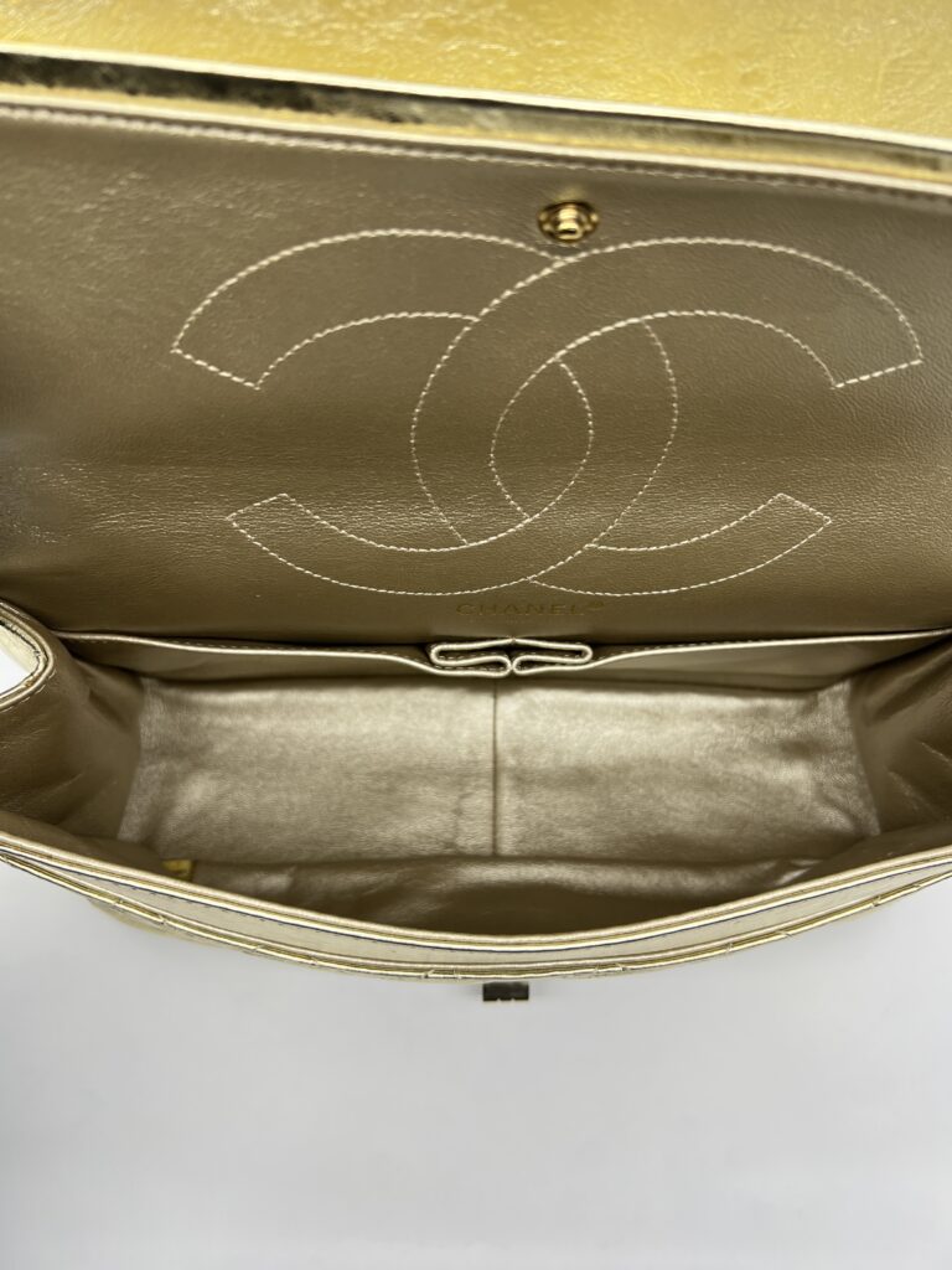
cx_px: 476
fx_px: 953
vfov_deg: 67.3
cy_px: 635
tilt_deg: -64.5
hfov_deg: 53.1
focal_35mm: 26
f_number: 1.5
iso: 32
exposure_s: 1/102
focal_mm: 5.7
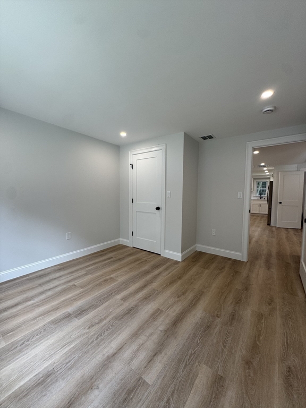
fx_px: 165
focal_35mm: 14
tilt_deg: -3.8
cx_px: 153
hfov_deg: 85.7
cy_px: 204
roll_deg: -0.4
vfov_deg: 102.1
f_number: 2.2
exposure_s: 1/120
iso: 100
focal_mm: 2.22
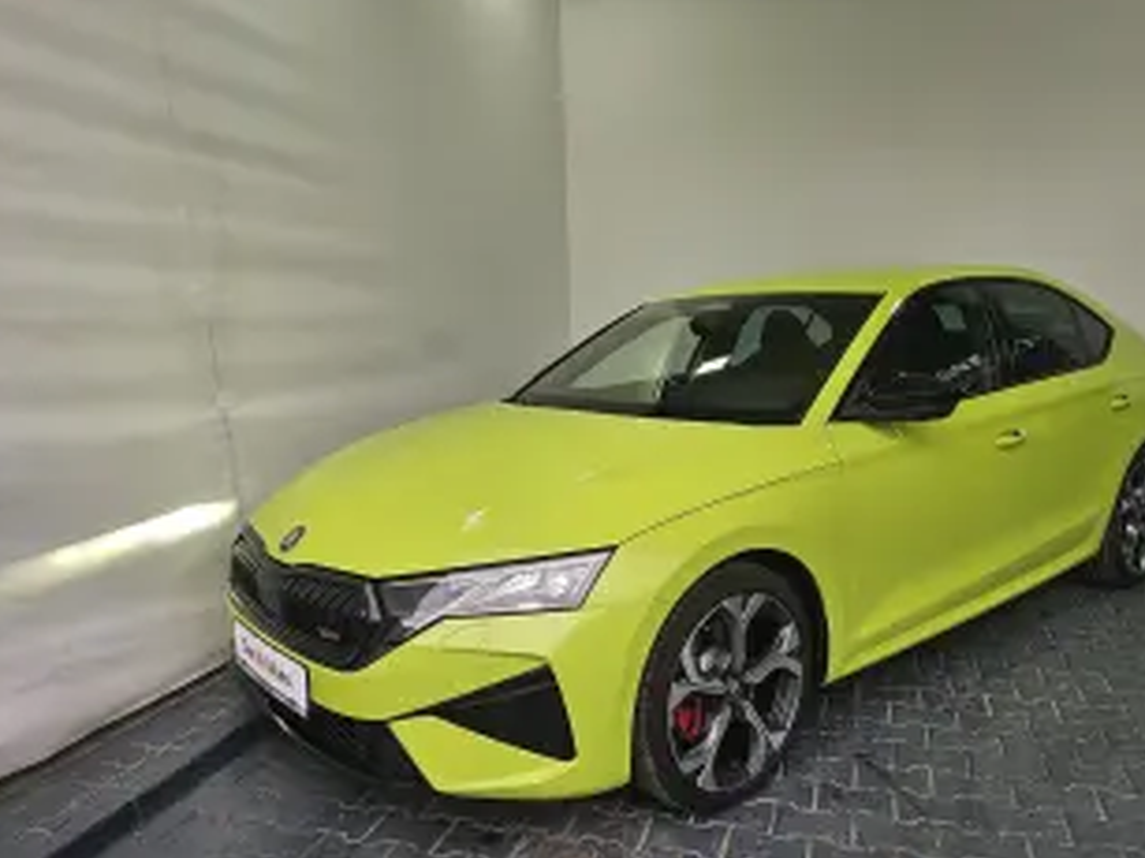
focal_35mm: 27
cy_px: 470
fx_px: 893
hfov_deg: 65.3
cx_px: 578
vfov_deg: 51.2
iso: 25
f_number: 1.7
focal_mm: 6.3
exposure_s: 1/180
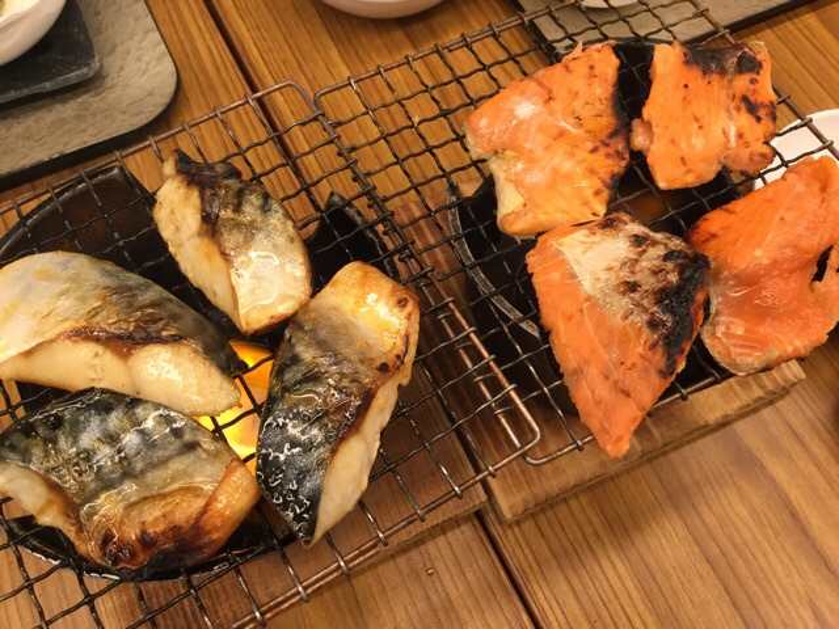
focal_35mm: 31
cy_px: 314
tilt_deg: -64.9
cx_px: 420
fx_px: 751
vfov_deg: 45.4
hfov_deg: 58.4
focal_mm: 3.3
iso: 64
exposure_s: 1/30
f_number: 2.4
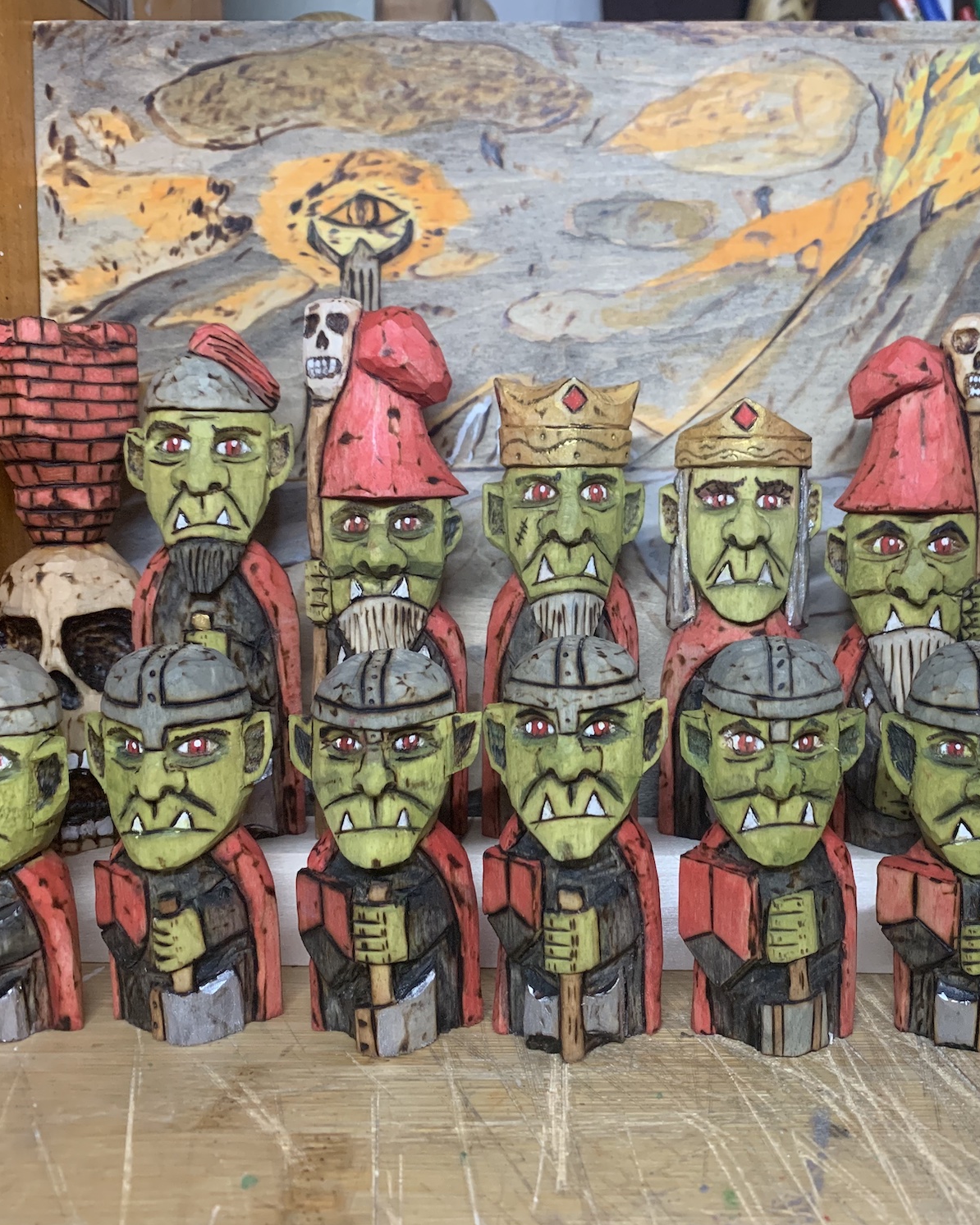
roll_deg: -1.3
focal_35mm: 34
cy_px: 614
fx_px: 1233
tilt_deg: -8.5
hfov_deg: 42.7
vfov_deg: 52.9
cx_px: 662
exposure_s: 1/60
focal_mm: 4.25
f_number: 1.8
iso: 320
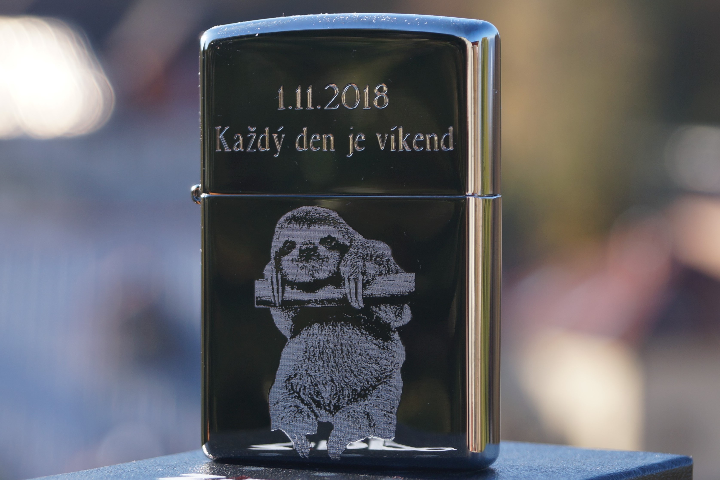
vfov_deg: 16.5
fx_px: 1649
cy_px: 240
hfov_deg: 24.6
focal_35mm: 82
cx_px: 360
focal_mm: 55
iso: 100
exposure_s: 1/200
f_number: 5.6
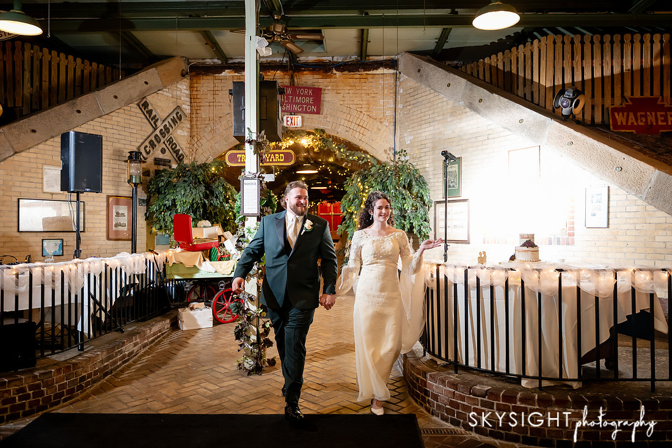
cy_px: 224
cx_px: 336
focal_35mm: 29
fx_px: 545
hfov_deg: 63.3
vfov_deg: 44.7
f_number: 2.8
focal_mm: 28
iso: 2500
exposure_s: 1/160
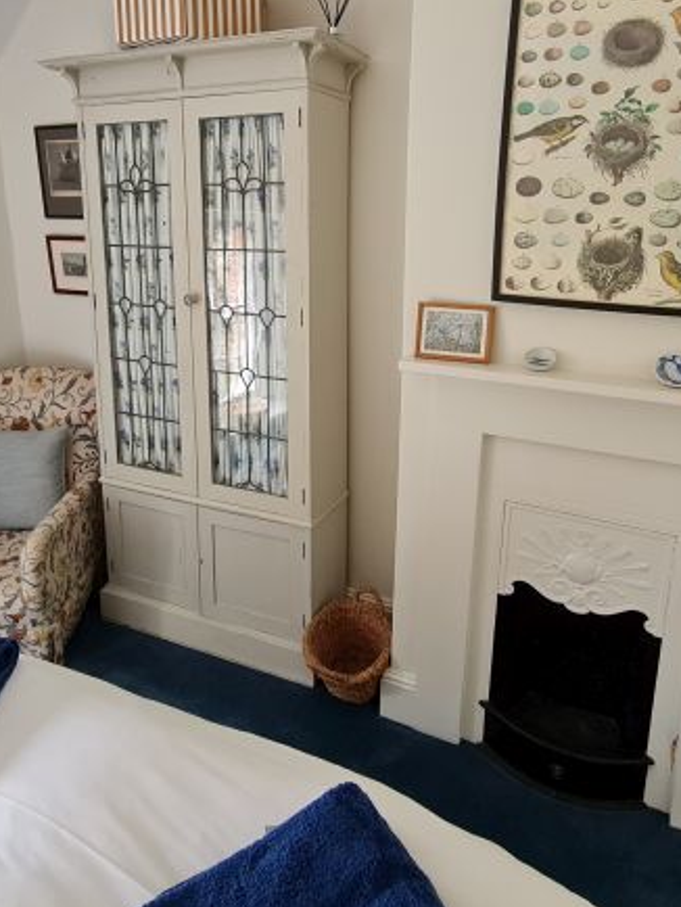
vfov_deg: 72.8
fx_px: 603
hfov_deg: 58.9
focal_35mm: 23
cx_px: 355
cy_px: 347
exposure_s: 1/10
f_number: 2.2
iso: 320
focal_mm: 2.2
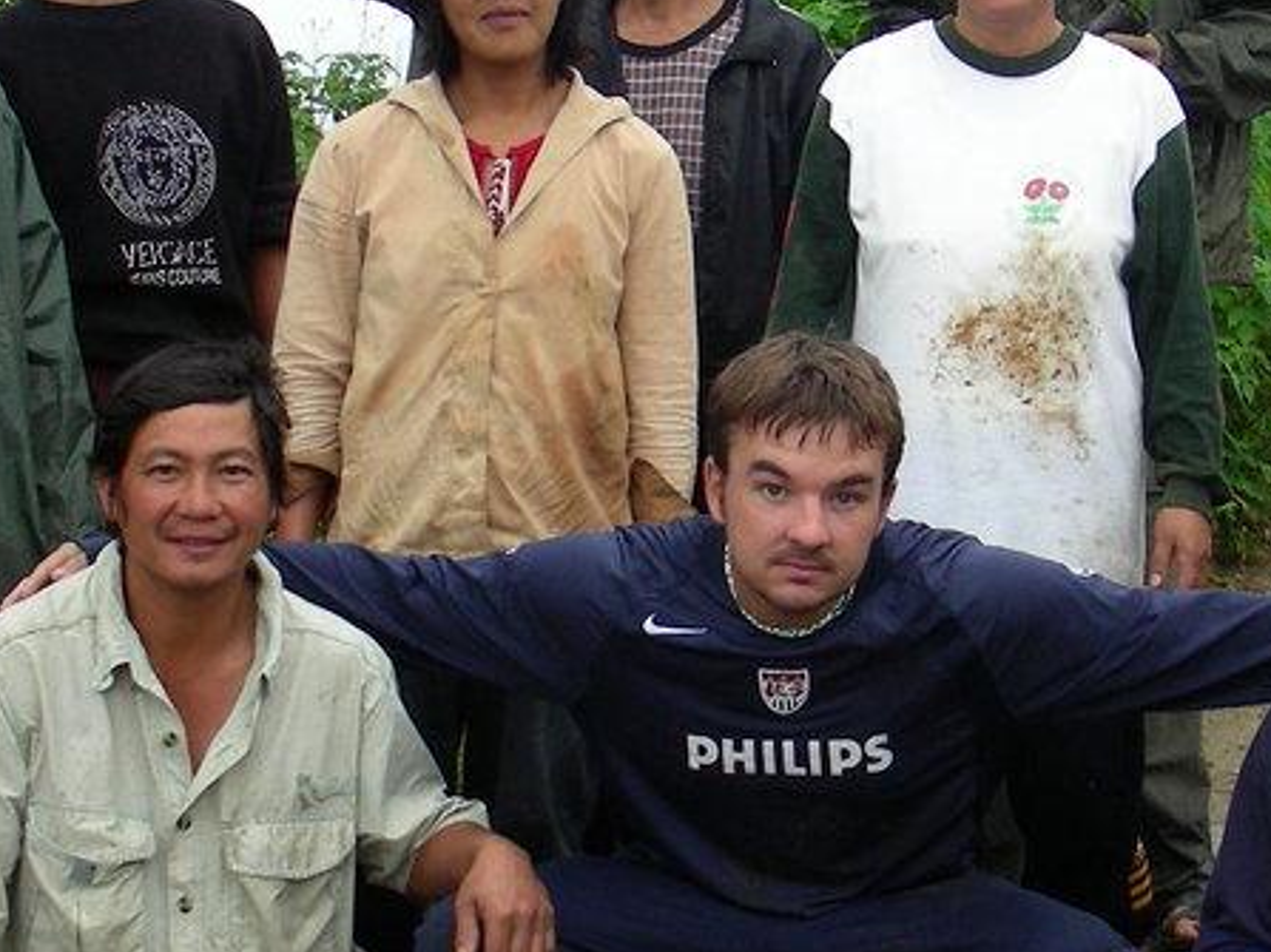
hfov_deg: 22.5
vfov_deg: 17.0
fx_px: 3194
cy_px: 477
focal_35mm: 87
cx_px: 790
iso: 50
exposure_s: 1/97.1
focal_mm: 6.3
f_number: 3.5
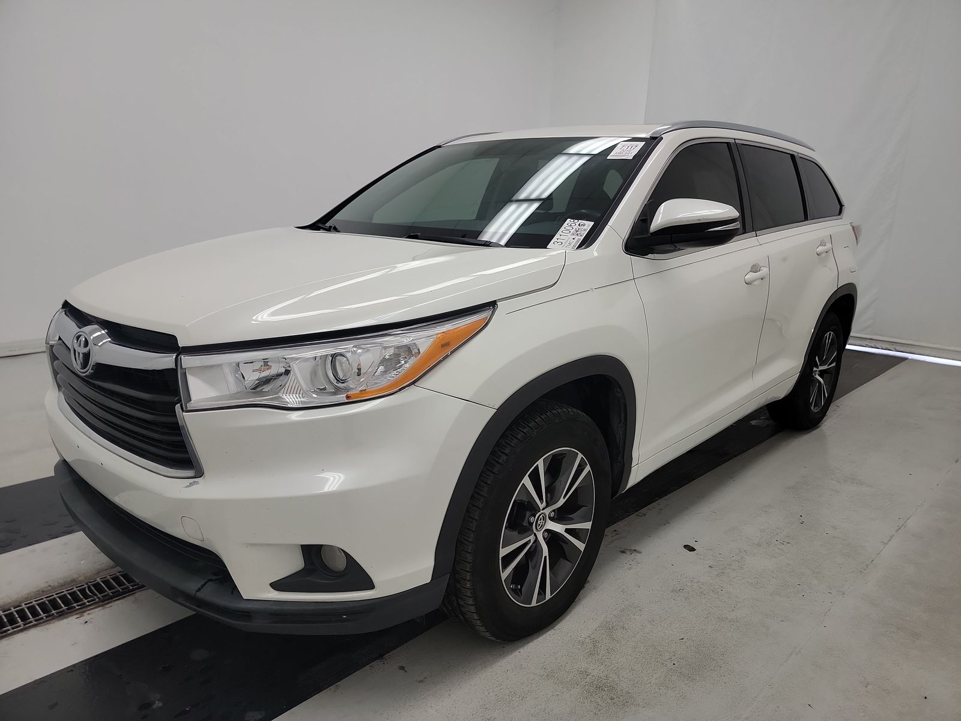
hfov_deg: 71.6
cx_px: 480
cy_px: 360
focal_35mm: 24
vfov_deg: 56.8
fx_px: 666
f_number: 1.8
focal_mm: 6.7
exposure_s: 1/59
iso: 102
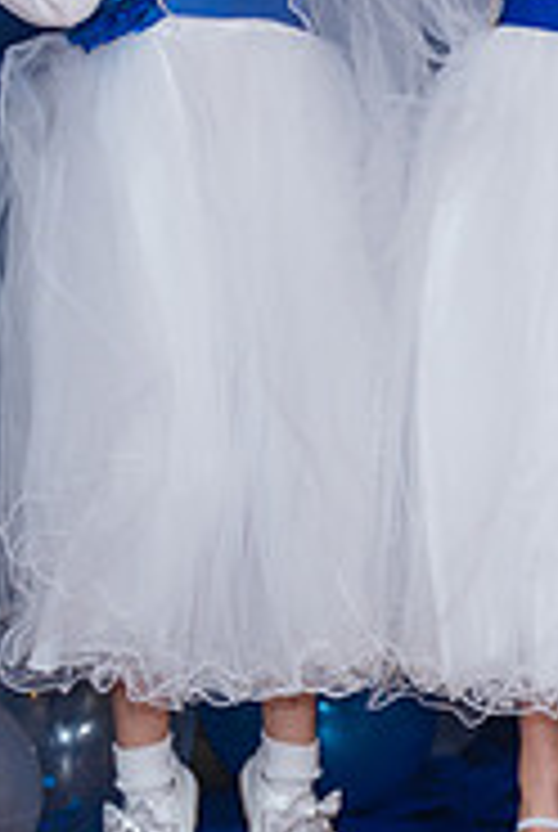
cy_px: 205
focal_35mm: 219
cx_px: 693
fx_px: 5072
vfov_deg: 9.4
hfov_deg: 6.3
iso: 320
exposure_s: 1/200
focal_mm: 70
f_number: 3.5
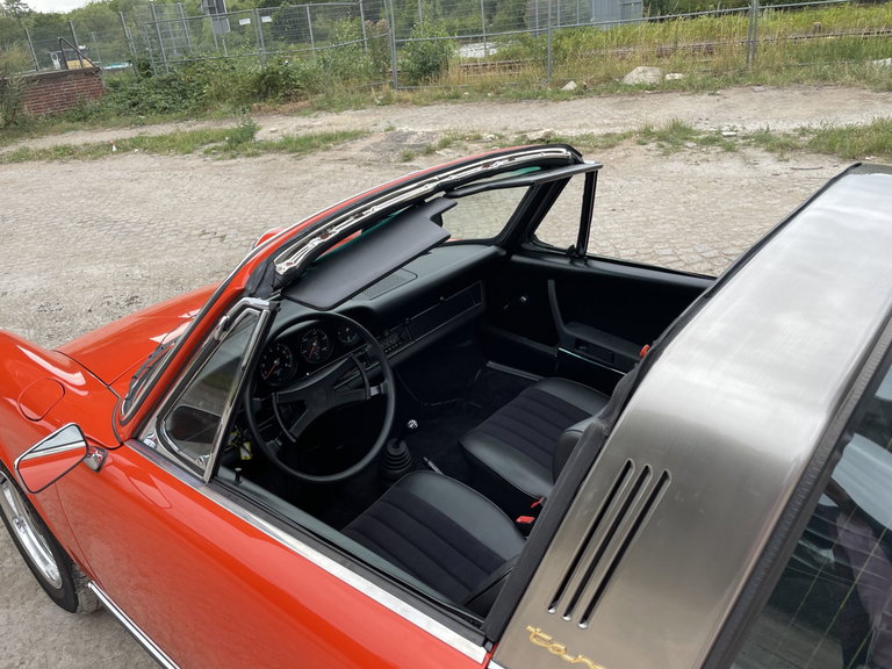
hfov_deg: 67.3
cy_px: 334
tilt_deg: -25.3
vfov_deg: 53.1
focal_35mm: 26
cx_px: 446
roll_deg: +6.6
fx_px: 670
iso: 32
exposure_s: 1/447
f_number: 1.6
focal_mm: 4.2
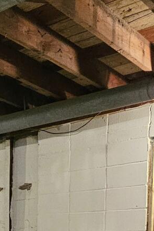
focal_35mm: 62
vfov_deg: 27.2
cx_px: -2
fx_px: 397
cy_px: 299
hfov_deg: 21.1
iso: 640
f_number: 2.2
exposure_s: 1/24
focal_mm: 2.2
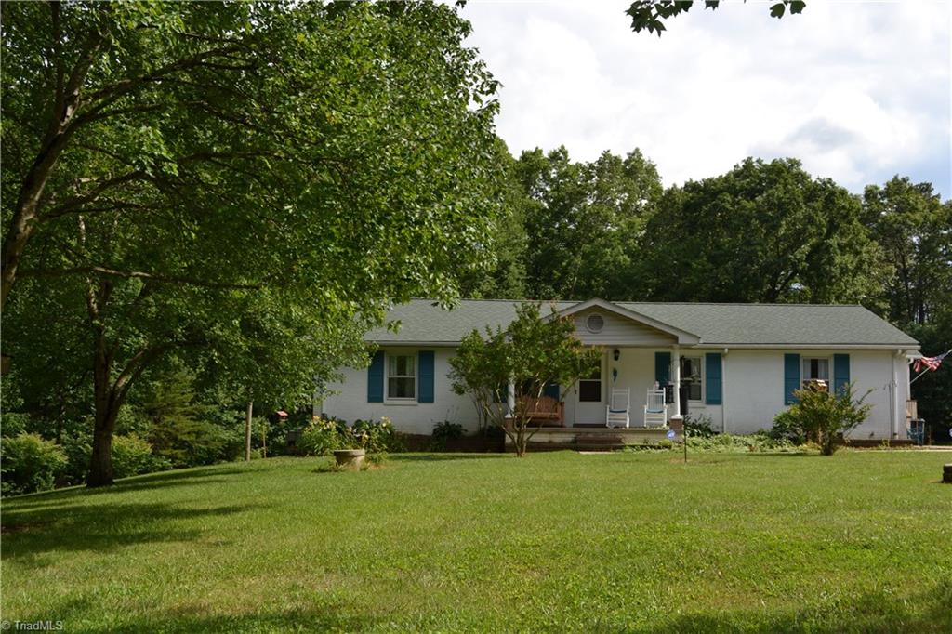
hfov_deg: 53.1
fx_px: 952
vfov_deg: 36.8
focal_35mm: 36
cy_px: 317
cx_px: 476
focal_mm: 24
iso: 100
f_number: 8
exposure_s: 1/200
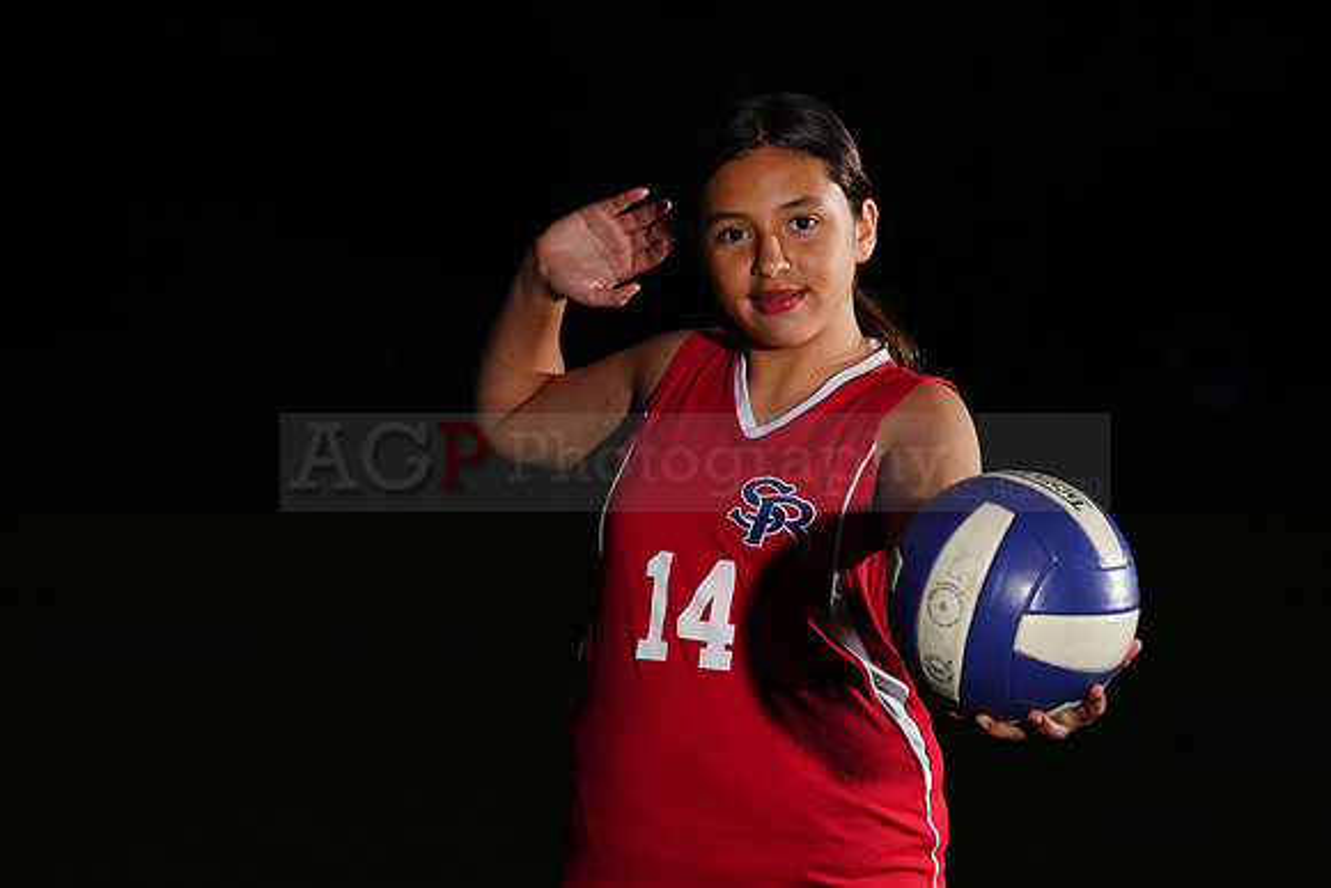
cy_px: 444
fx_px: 6915
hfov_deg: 11.0
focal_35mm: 187
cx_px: 666
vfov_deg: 7.3
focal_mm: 187
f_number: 9
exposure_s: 1/125
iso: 400
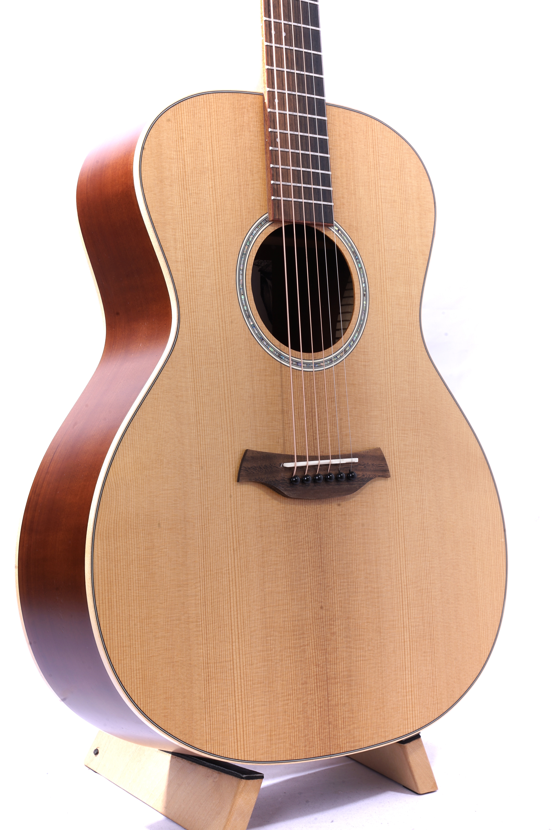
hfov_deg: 20.6
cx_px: 276
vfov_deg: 30.5
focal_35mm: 66
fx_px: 1521
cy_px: 415
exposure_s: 1/50
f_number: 22
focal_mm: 66
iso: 100
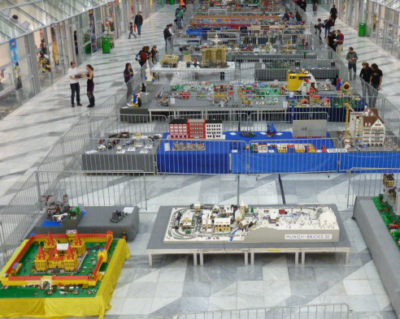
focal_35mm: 47
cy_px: 147
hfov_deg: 39.2
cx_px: 257
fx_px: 556
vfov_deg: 32.0
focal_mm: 6.1
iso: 400
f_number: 3.6
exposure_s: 1/15
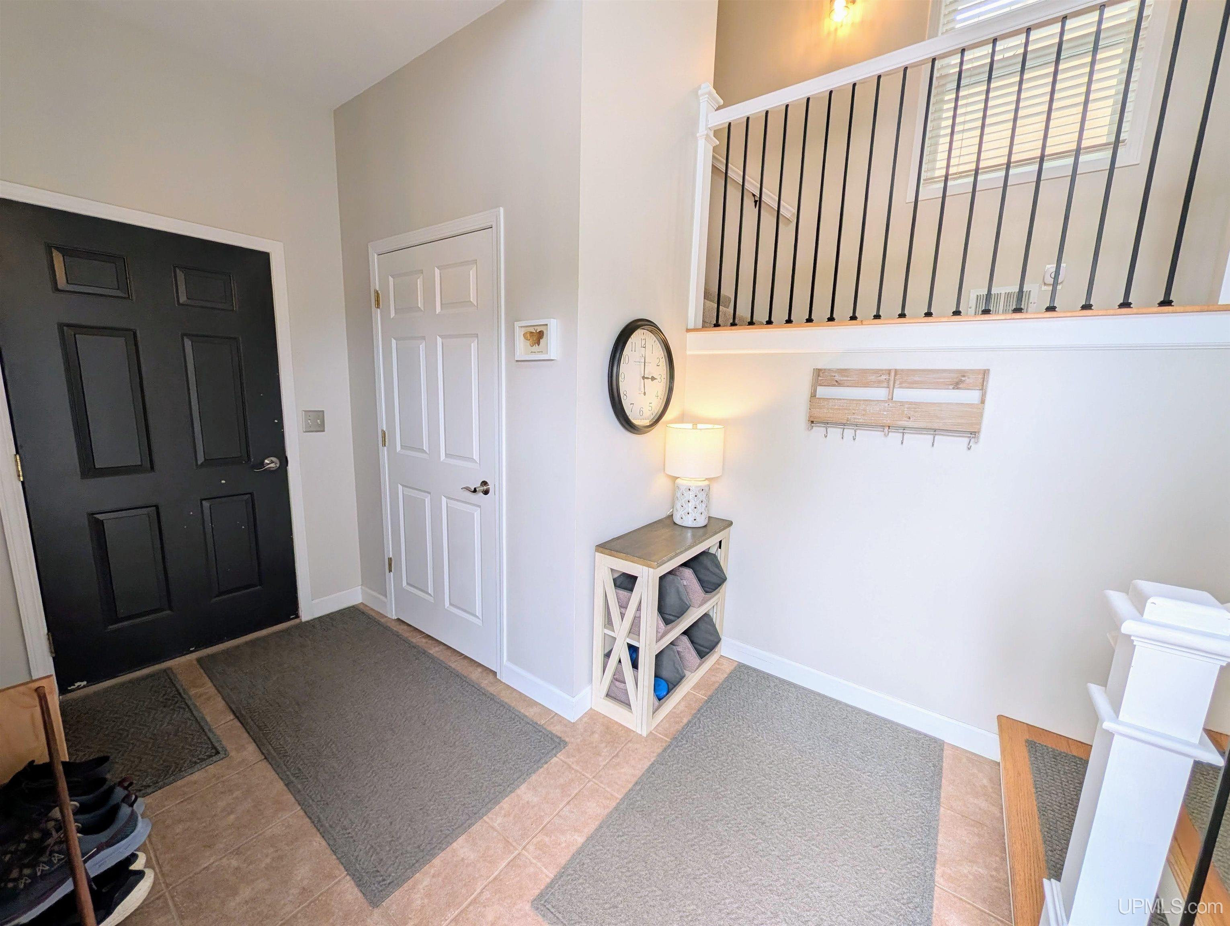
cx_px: 615
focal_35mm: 12
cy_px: 463
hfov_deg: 110.5
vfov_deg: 94.6
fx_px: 427
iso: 51
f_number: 1.7
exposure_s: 1/144
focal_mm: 2.02
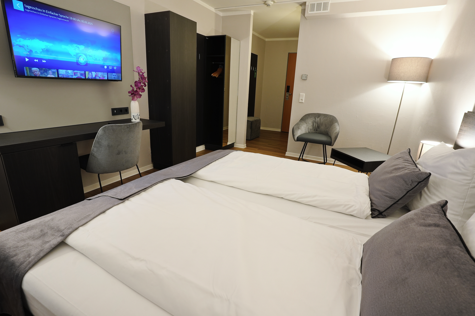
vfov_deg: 67.4
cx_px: 238
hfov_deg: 90.0
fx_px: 237
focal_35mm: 18
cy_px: 158
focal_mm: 18
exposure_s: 1/3
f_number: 8
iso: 400
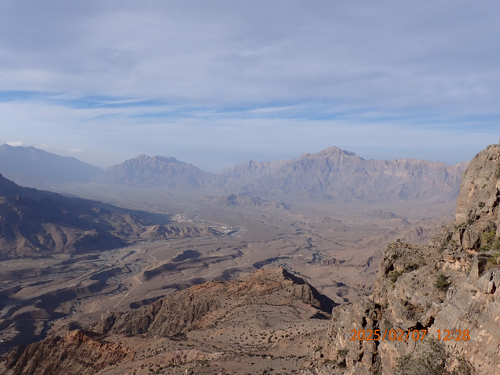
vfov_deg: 46.8
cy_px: 188
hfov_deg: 60.0
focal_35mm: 30
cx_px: 250
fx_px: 433
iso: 100
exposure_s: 1/250
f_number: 9
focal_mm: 5.4
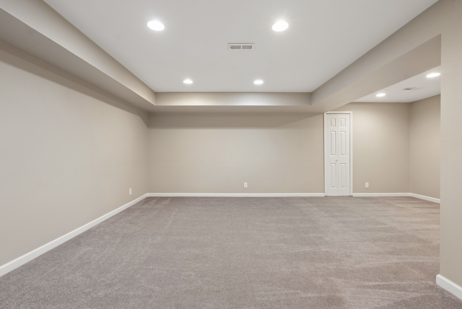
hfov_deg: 96.7
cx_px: 231
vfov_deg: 73.8
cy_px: 154
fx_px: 205
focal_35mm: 16
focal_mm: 16
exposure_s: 1/15
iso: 640
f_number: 8
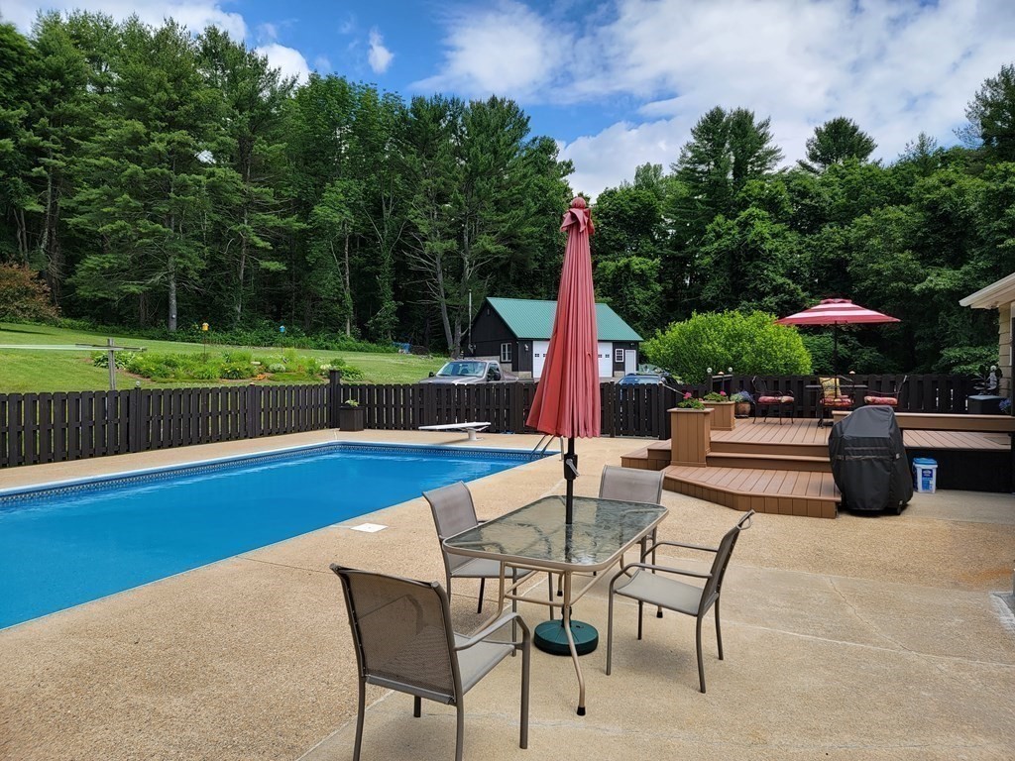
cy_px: 380
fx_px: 704
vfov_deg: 56.8
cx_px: 508
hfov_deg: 71.6
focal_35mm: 24
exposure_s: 1/697
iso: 16
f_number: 1.8
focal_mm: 6.7
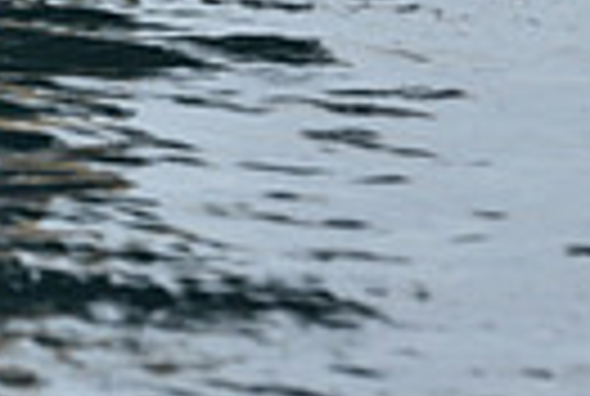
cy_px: -814
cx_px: -205
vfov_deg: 3.1
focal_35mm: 442
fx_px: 7260
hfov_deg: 4.6
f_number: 7.1
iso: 250
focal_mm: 100
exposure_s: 1/800
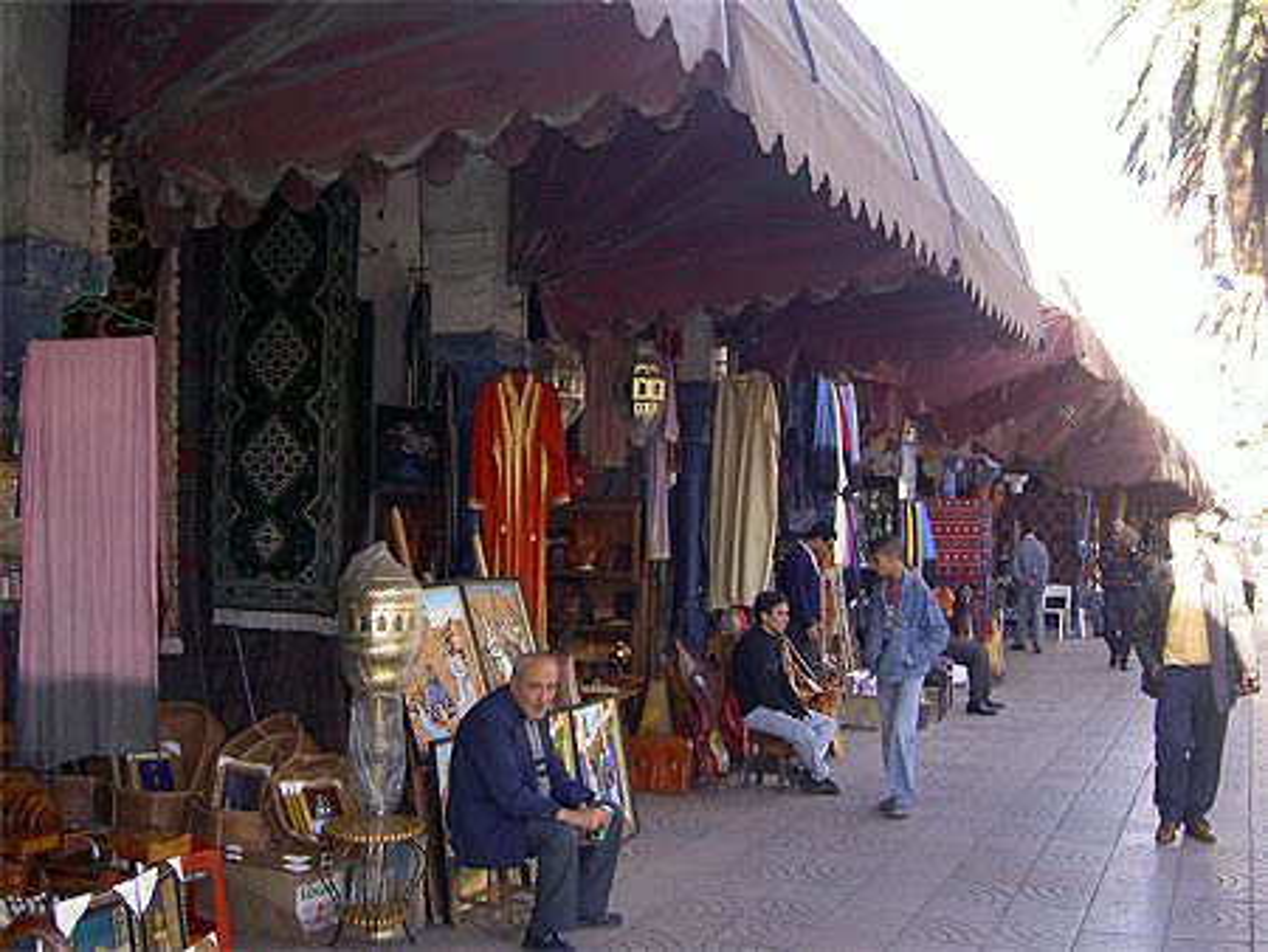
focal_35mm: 39
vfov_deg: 36.9
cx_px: 634
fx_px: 1429
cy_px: 476
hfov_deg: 47.8
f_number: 2.8
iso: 100
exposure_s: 1/60
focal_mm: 8
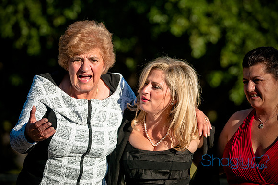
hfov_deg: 10.6
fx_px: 1504
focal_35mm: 195
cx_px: 139
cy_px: 92
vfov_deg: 7.0
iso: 200
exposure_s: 1/3200
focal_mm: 130
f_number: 2.8
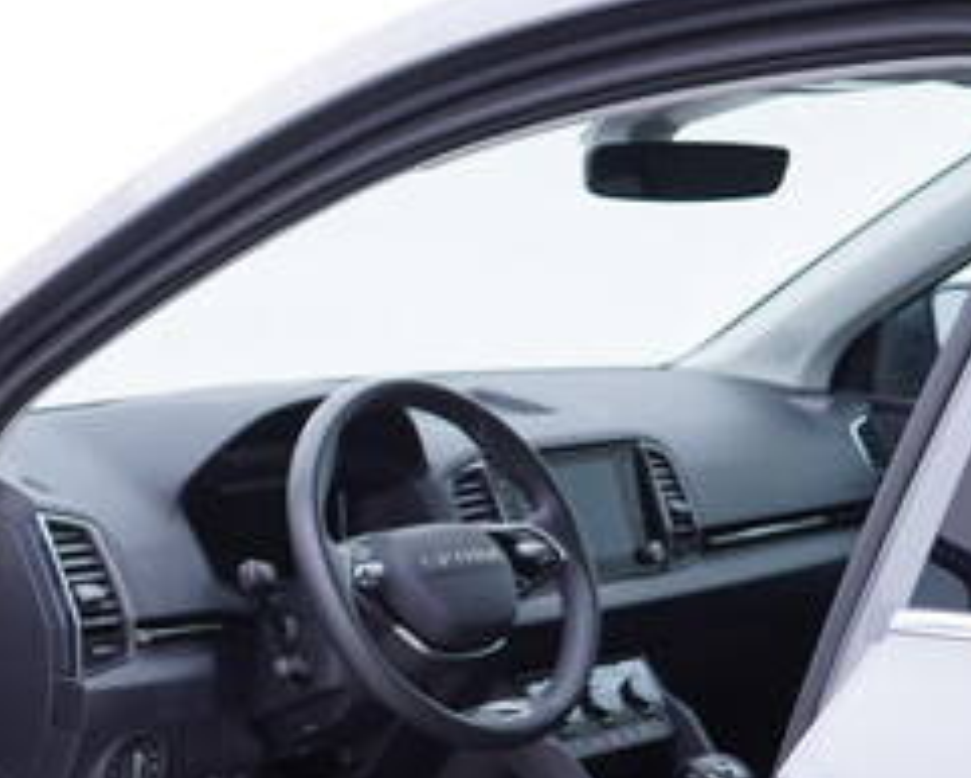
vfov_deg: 19.5
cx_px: -56
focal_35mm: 77
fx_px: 2214
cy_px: 724
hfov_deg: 23.4
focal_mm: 24
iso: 125
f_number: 2.8
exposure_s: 1/40
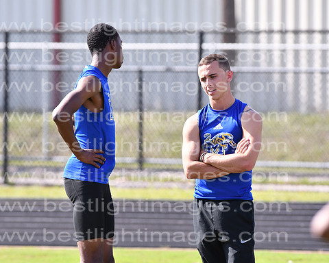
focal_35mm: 510
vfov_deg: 3.0
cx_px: 133
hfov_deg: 3.8
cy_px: 132
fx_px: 4966
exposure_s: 1/1000
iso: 400
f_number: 5.6
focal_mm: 300
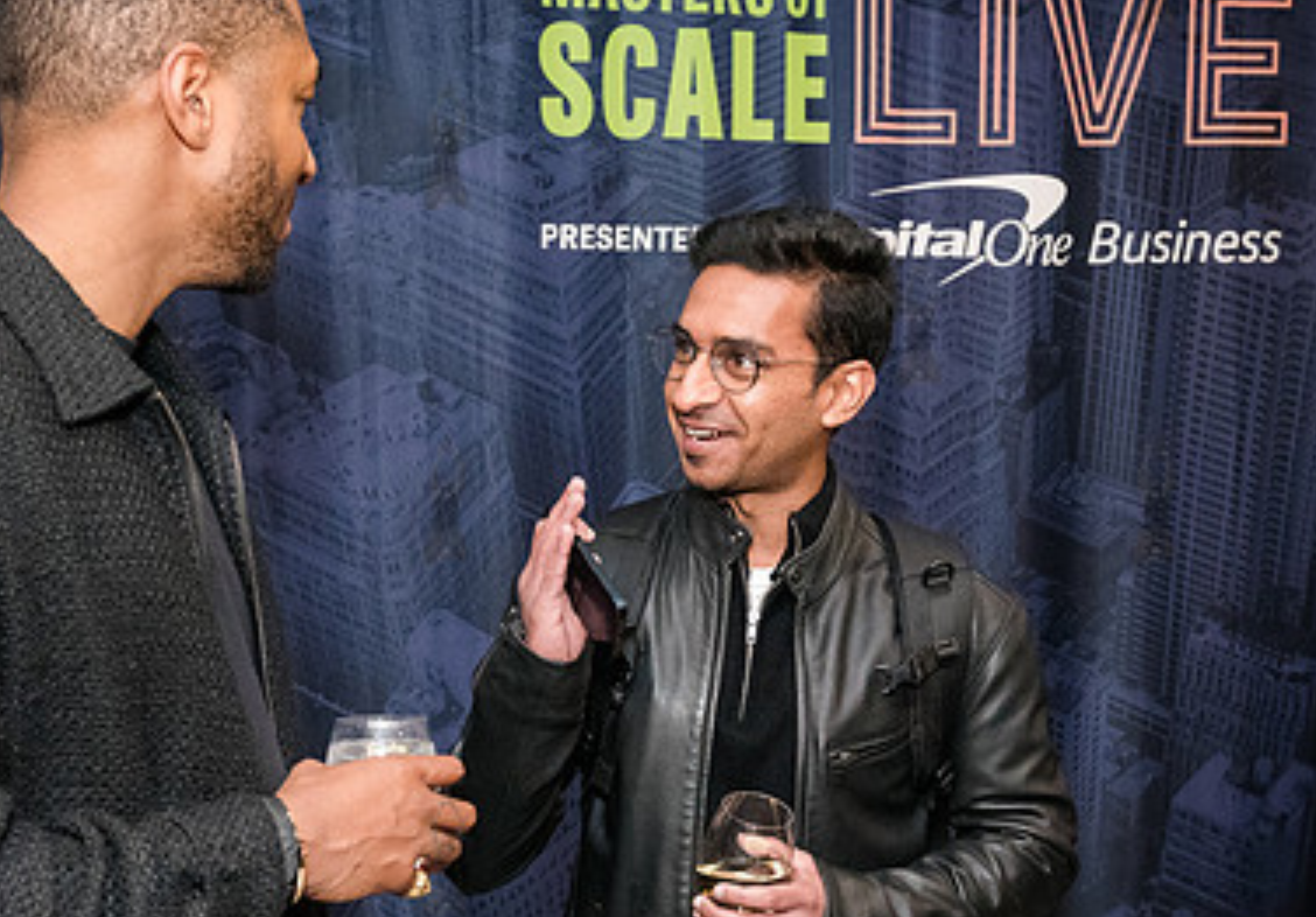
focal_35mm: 53
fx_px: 1965
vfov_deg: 26.2
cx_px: 702
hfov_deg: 37.0
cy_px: 543
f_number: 4
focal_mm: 27
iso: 6400
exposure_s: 1/200
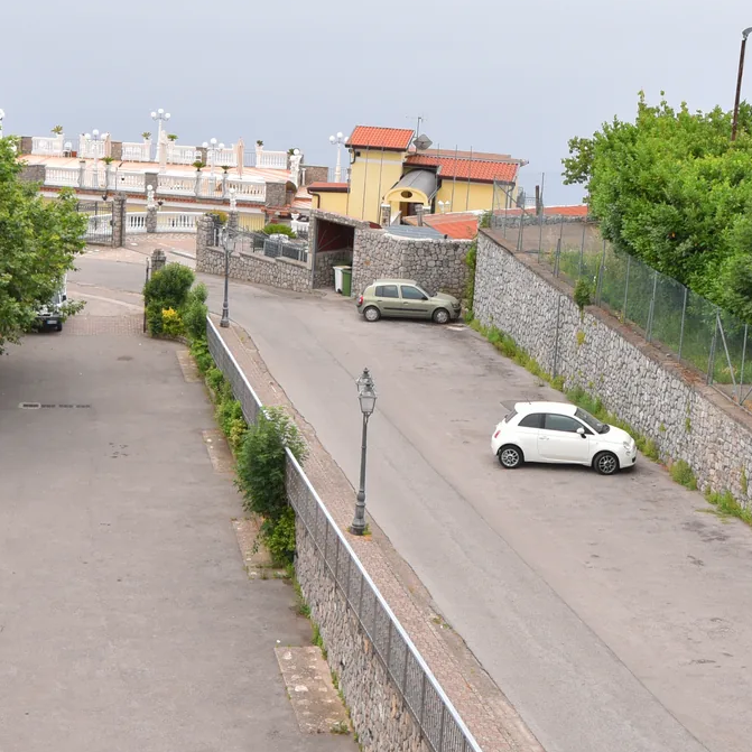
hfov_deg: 23.6
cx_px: 291
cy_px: 267
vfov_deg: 23.6
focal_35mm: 73
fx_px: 1794
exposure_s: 1/160
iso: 200
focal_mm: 30
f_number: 10
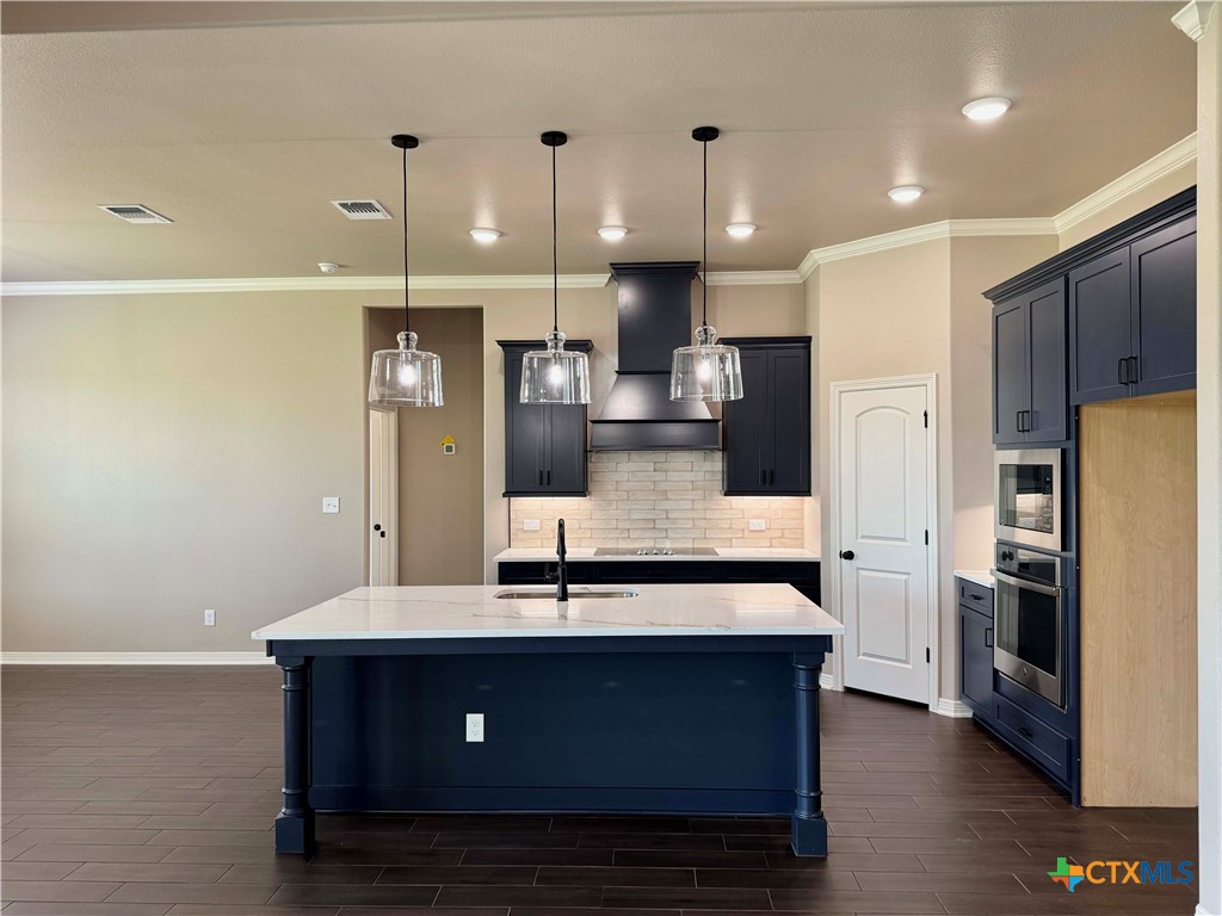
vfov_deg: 56.8
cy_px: 458
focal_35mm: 24
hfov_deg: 71.6
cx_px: 611
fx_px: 847
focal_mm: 6.76
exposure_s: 1/120
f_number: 1.78
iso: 160
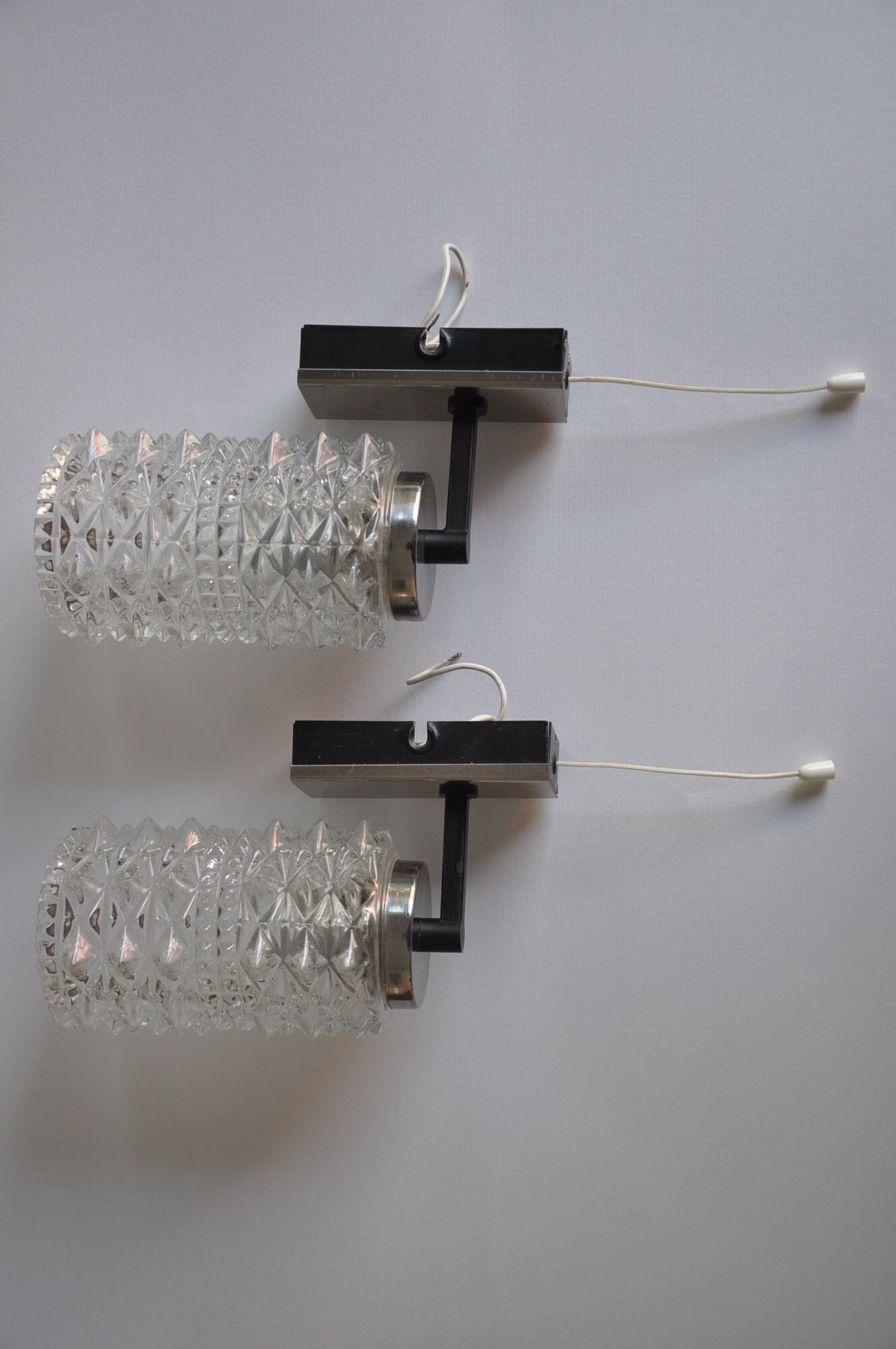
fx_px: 1797
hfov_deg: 28.0
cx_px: 448
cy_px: 674
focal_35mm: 48
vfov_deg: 41.2
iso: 400
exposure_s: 1/80
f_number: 4.5
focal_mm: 32
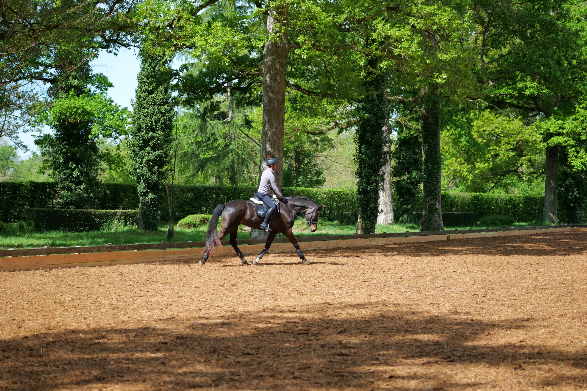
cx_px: 294
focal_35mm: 70
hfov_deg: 28.8
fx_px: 1141
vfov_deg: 19.5
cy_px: 196
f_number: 4.5
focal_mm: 70
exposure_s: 1/5000
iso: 2000
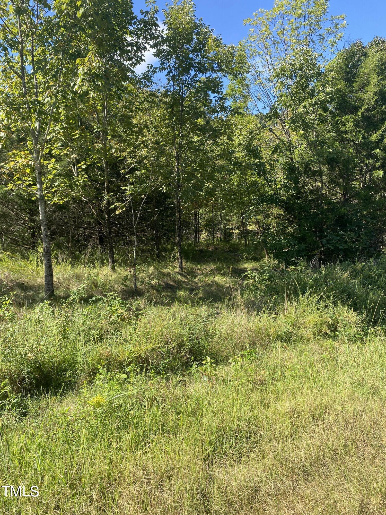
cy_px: 258
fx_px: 387
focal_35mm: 26
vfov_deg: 67.3
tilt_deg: +0.1
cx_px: 193
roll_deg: +2.5
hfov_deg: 53.1
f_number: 1.8
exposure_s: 1/827
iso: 32
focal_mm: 4.25
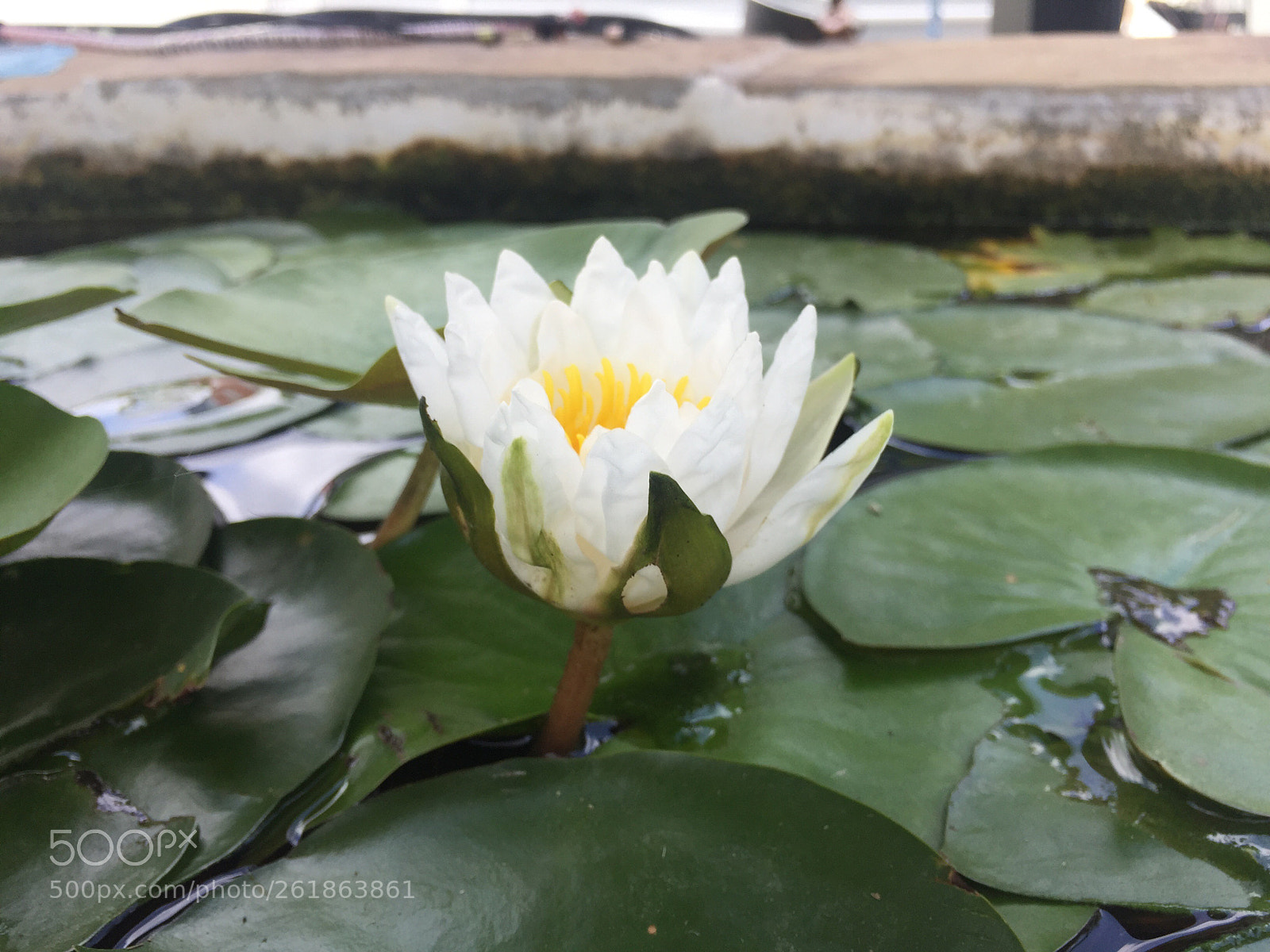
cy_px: 476
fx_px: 1064
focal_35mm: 29
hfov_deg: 61.7
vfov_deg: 48.2
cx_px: 635
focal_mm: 4.15
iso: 32
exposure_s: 1/391
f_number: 2.2
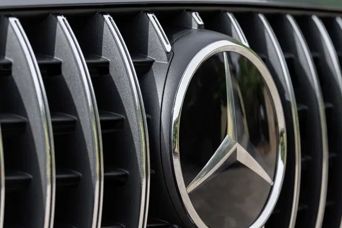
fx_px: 3352
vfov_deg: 3.9
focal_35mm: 353
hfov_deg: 5.8
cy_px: 86
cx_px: 256
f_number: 4
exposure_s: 1/400
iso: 100
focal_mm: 200
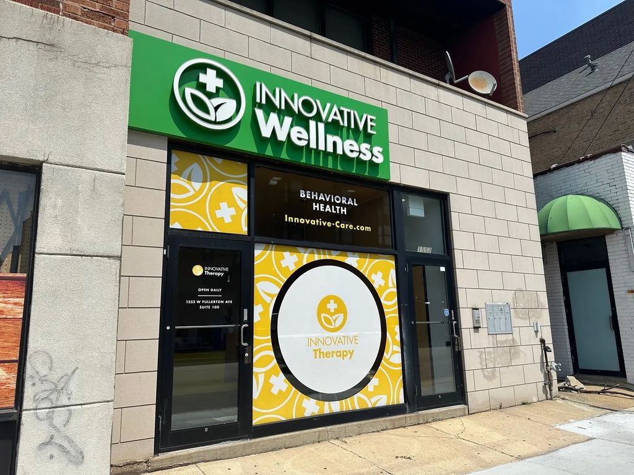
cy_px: 238
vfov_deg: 56.8
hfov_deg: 71.6
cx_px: 317
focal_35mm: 24
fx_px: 440
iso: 80
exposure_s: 1/7576
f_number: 1.78
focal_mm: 6.86
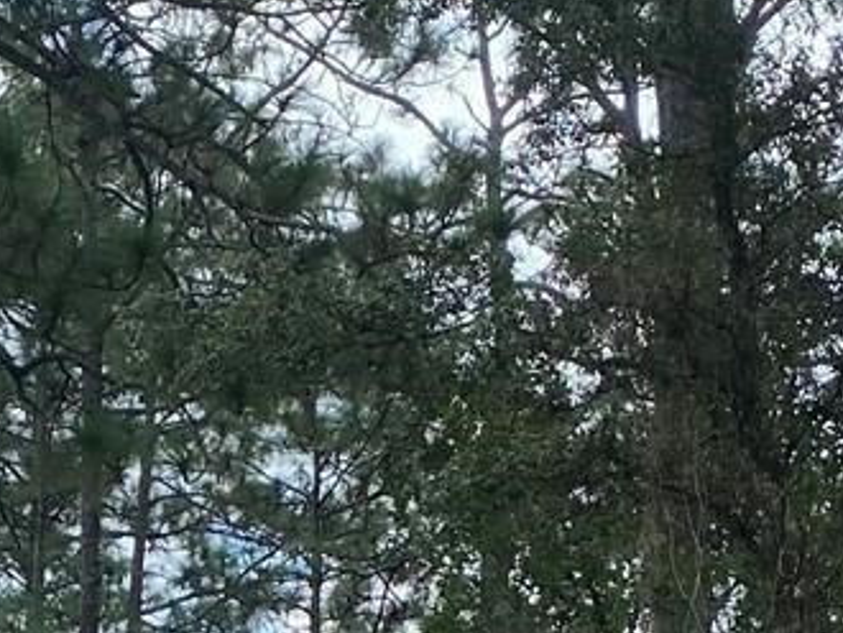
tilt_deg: +7.8
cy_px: 1064
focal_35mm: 126
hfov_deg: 15.4
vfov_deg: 11.1
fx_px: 3071
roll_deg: -1.6
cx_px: 82
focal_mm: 4.25
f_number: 1.8
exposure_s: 1/1007
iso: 32
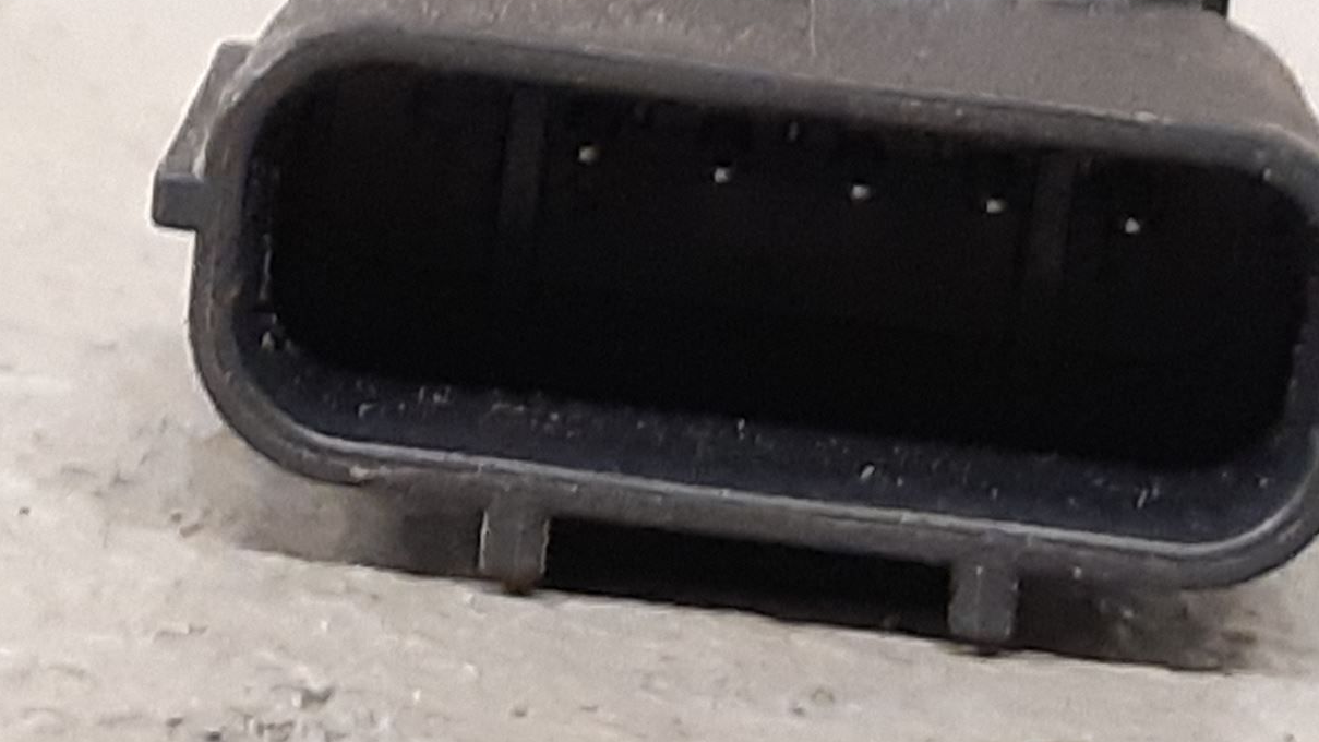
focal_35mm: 48
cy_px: 315
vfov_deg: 24.9
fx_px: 1679
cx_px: 623
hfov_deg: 42.9
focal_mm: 3.93
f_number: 1.7
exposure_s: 1/33
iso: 250
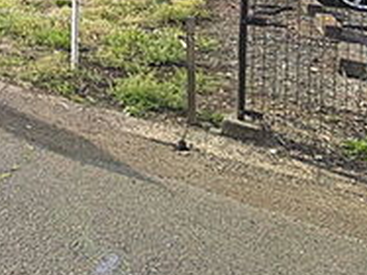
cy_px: -73
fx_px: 477
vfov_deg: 27.4
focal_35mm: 45
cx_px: -177
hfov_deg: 28.4
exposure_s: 1/7407
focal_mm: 1.83
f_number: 2.2
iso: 53
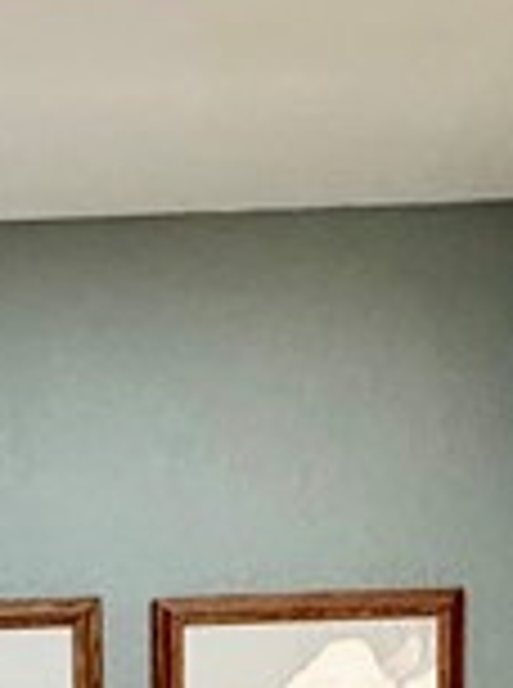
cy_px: 1174
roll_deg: +1.4
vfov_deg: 17.6
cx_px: -32
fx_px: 1865
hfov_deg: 15.3
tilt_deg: -7.8
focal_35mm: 94
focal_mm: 2.22
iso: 320
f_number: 2.2
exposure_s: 1/120
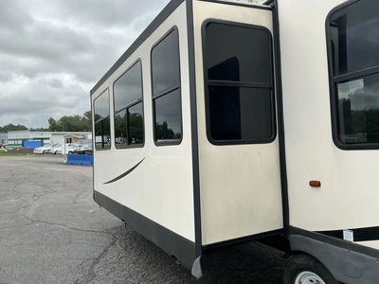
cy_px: 142
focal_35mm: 28
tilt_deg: -0.5
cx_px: 190
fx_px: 307
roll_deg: +1.0
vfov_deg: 49.7
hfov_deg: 63.4
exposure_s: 1/944
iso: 25
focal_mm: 3
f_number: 1.8
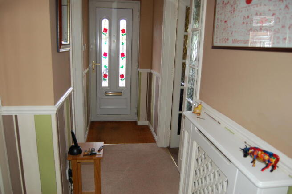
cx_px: 146
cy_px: 97
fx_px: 219
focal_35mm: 27
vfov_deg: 47.8
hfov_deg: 67.4
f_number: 3.5
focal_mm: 18
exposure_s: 1/60
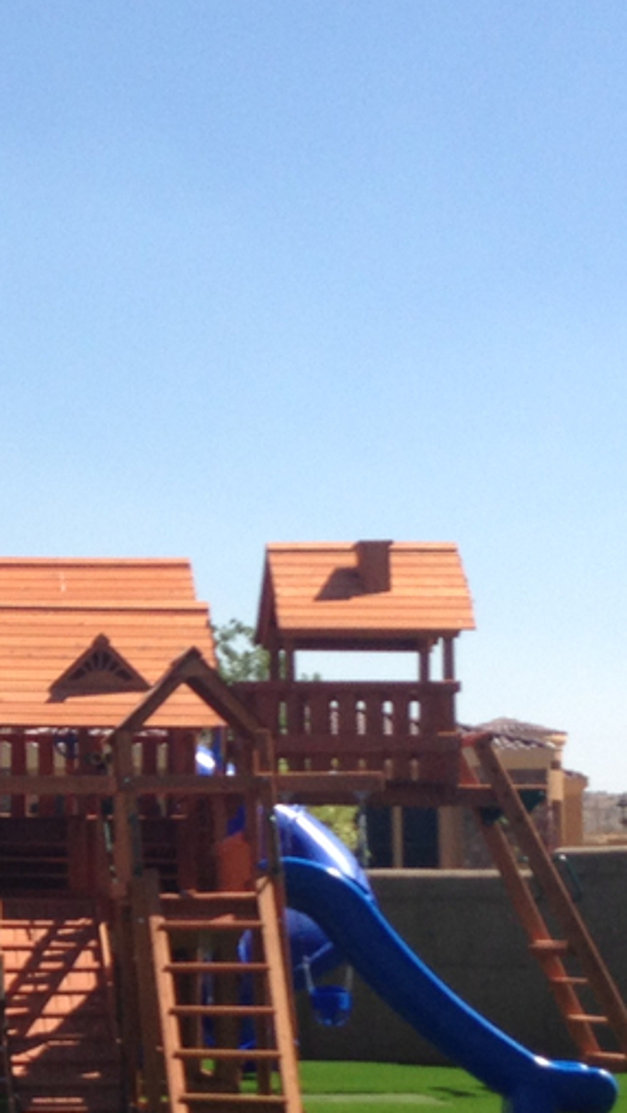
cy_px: 903
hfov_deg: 11.6
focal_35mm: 102
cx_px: -178
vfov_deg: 20.7
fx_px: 3013
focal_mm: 4.13
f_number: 2.4
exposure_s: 1/1391
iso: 50
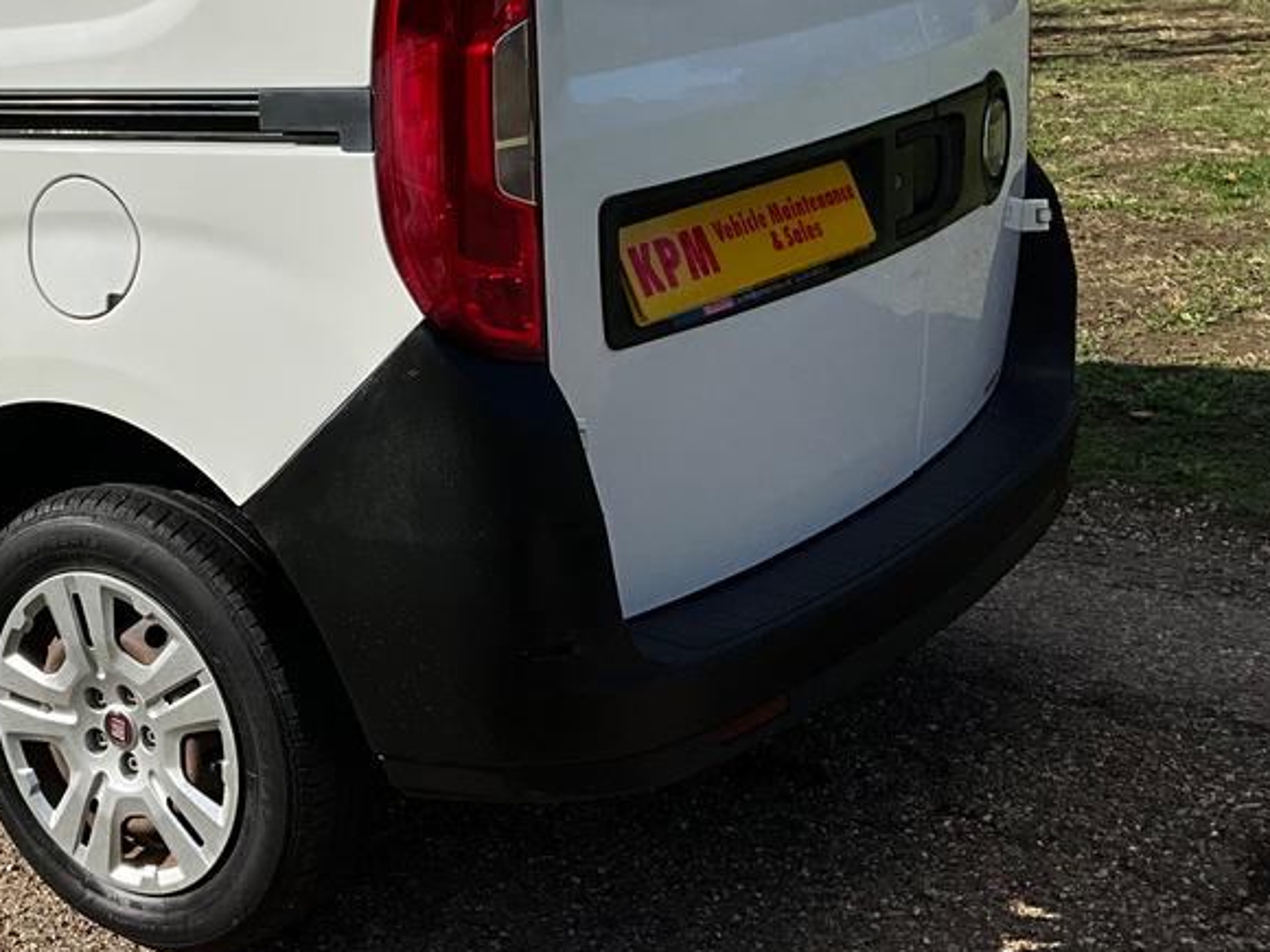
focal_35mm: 60
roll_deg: -0.7
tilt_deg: -11.8
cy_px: 212
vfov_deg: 24.1
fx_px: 2201
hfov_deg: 30.3
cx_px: 55
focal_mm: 3
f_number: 1.8
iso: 25
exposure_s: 1/4405
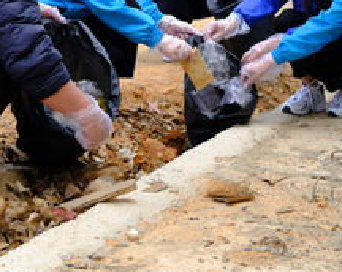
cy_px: -5
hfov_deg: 21.9
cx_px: 223
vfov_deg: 17.2
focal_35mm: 87
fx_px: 879
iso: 640
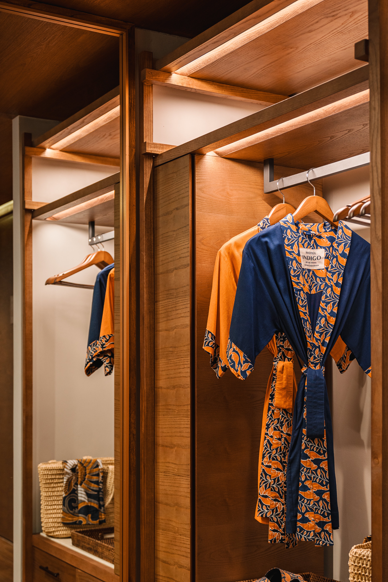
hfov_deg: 25.5
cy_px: 369
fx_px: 857
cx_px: 203
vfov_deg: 37.3
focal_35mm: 53
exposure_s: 1/6
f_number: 2.8
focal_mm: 36
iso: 200
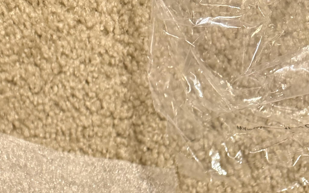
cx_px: 4
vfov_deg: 14.6
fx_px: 598
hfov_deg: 27.4
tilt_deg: -85.7
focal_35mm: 71
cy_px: 406
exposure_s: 1/60
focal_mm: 6.76
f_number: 1.78
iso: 320
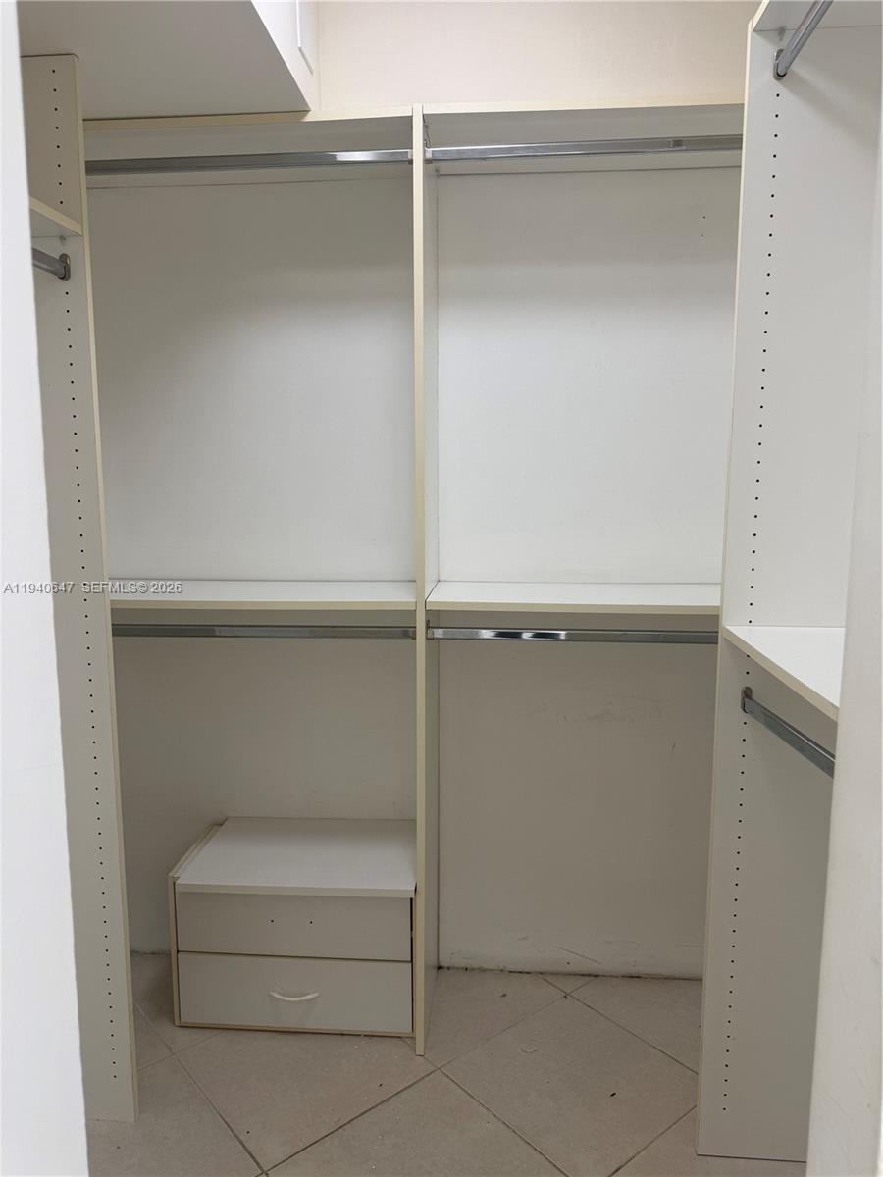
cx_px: 442
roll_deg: -0.4
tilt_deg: -7.4
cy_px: 588
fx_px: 816
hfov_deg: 56.8
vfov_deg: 71.6
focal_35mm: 24
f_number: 1.78
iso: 80
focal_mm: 6.76
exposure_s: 1/120
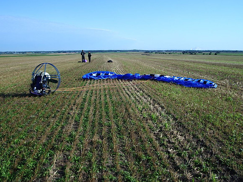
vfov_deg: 35.1
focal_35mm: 41
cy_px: 91
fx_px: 288
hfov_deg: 45.8
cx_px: 122
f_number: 4.6
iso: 50
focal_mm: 6.8
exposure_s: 1/250
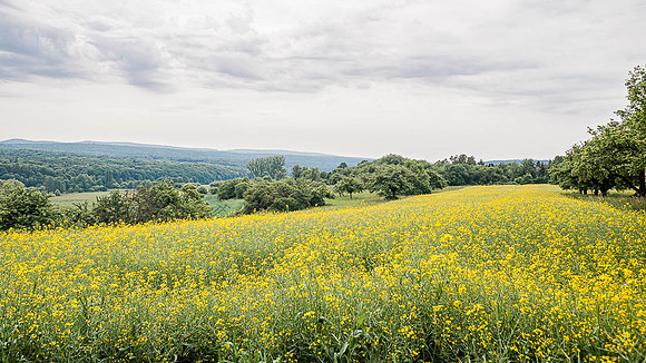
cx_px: 291
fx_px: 488
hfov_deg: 66.8
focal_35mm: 29
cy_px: 119
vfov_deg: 40.2
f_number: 8
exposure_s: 1/350
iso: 200
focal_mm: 24
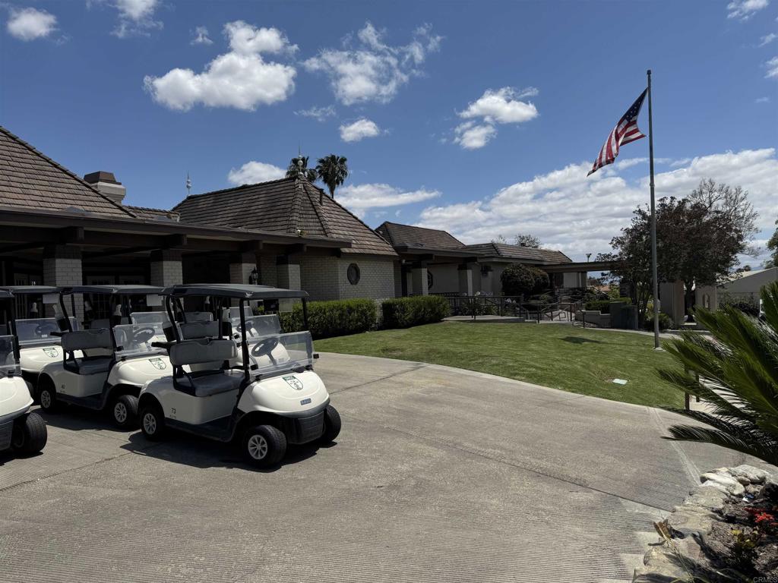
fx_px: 539
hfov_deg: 71.6
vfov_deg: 56.8
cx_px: 389
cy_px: 292
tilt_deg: -0.9
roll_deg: +2.6
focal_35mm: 24
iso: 80
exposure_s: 1/7937
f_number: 1.78
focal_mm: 6.76
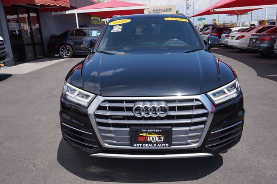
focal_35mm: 30
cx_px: 138
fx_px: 231
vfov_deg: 43.6
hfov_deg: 62.0
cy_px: 92
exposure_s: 1/250
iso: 100
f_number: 8
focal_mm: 20
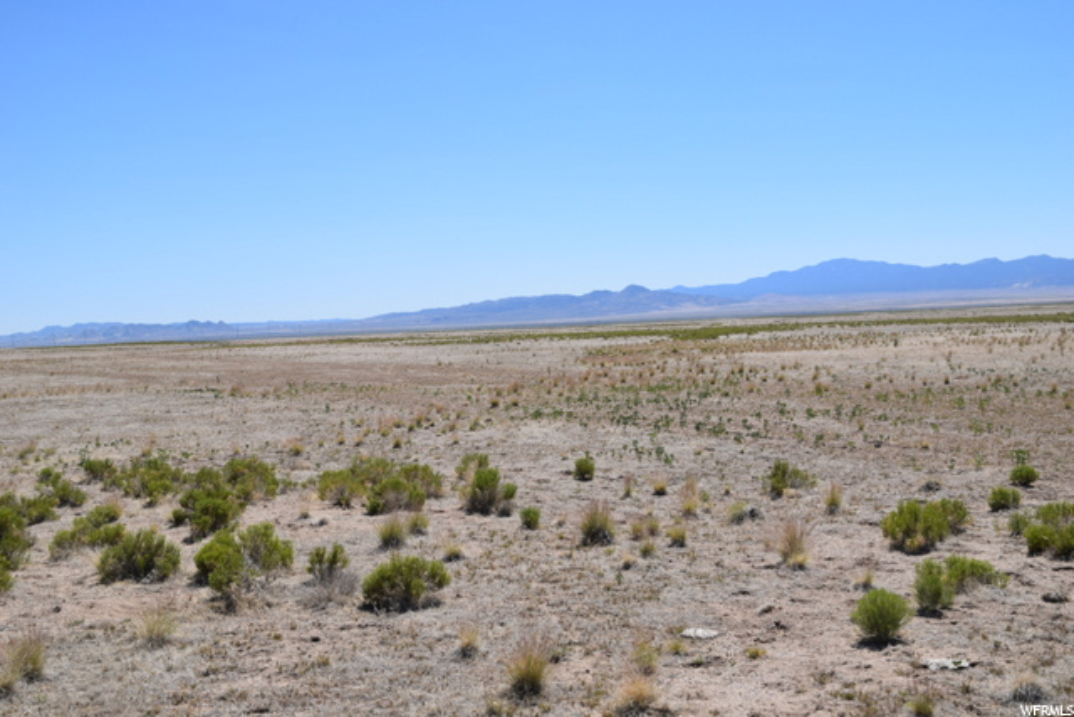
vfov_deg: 34.2
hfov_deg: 49.5
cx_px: 537
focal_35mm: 39
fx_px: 1164
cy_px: 358
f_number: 10
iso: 200
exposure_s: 1/400
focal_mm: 26
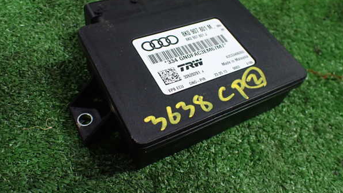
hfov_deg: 59.5
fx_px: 300
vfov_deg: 35.6
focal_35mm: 33
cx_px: 173
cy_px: 84
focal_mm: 5.4
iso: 800
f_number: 2.3
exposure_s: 1/125
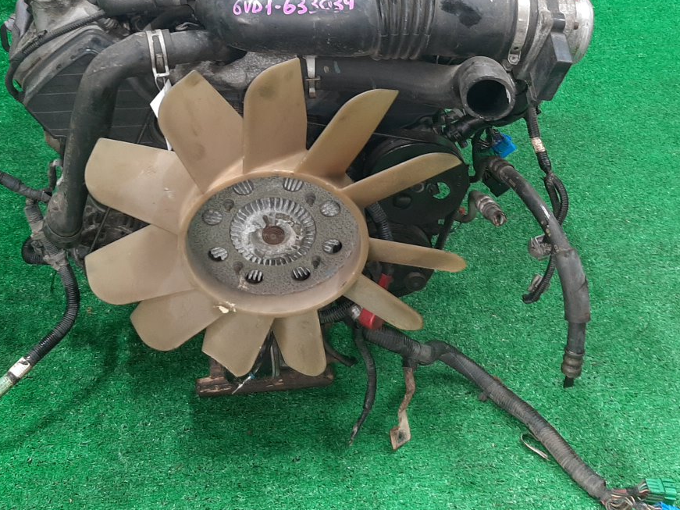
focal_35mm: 43
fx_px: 845
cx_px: 251
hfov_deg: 43.5
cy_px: 138
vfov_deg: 33.0
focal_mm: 3.93
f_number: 1.7
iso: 182
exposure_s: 1/50
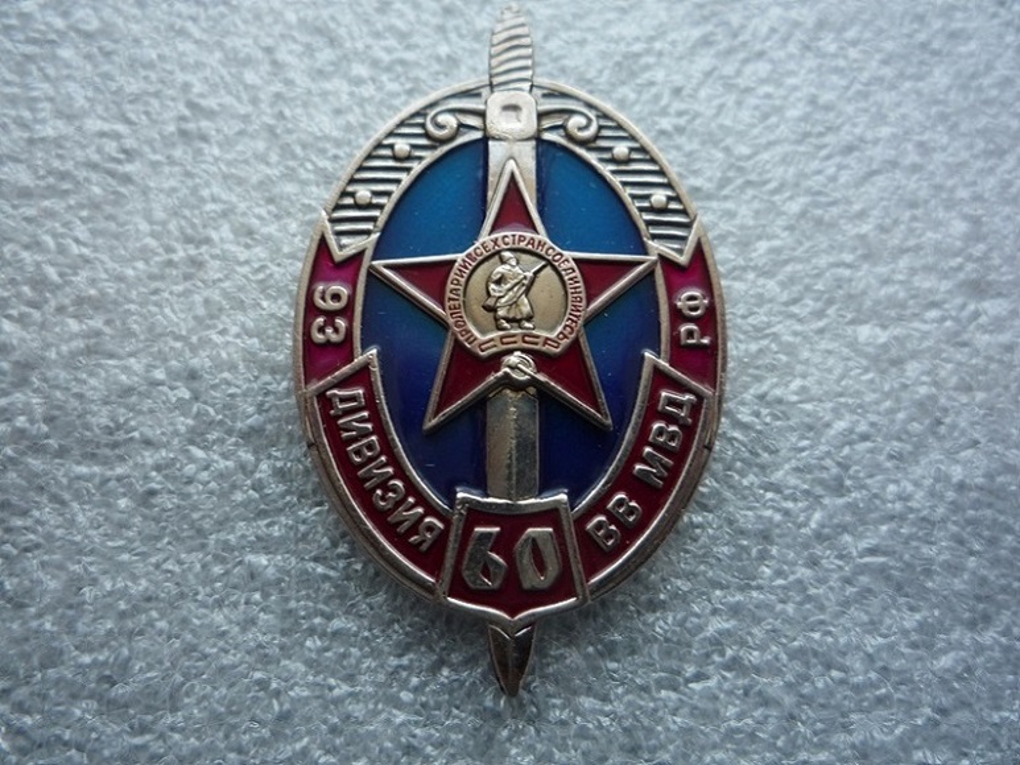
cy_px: 382
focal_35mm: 30
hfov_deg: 60.0
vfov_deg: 46.8
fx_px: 884
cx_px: 510
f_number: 3.3
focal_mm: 5.2
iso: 100
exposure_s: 1/80
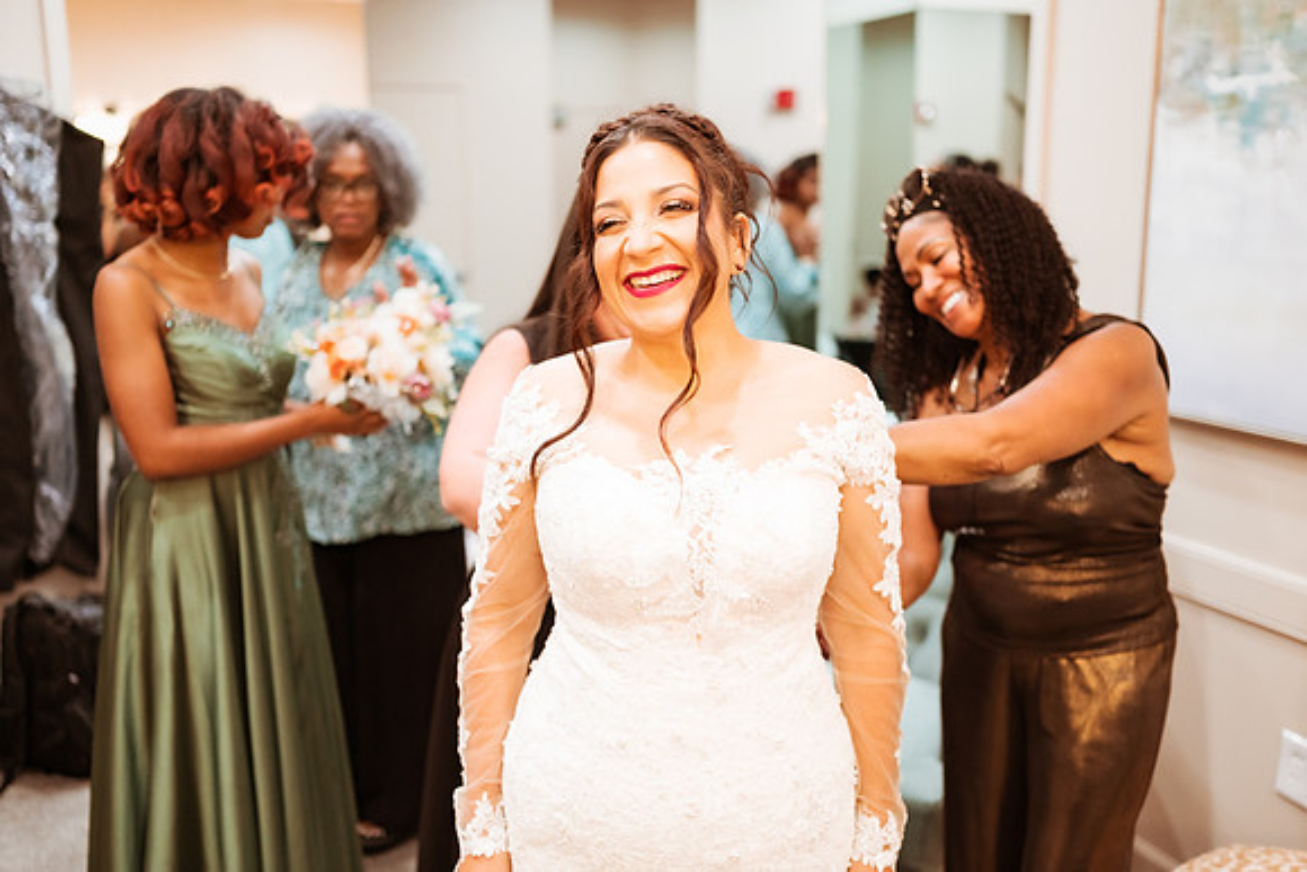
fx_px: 1271
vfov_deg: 37.9
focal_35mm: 35
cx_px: 654
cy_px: 436
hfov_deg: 54.4
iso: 1250
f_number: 1.8
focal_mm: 35
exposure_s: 1/400
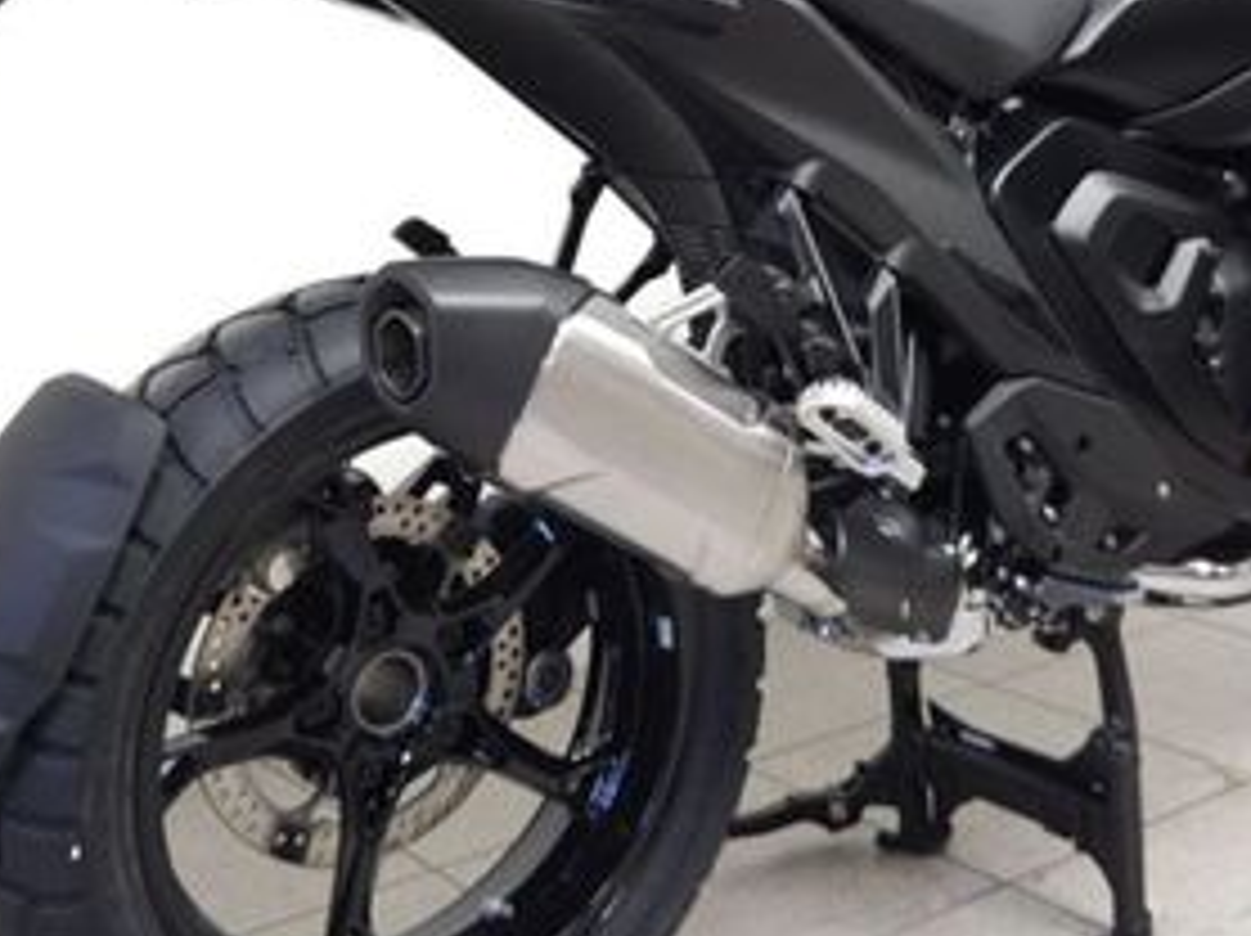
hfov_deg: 36.1
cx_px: 720
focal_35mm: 53
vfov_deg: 27.2
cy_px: 256
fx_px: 1914
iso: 125
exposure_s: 1/33
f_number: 1.8
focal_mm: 5.4
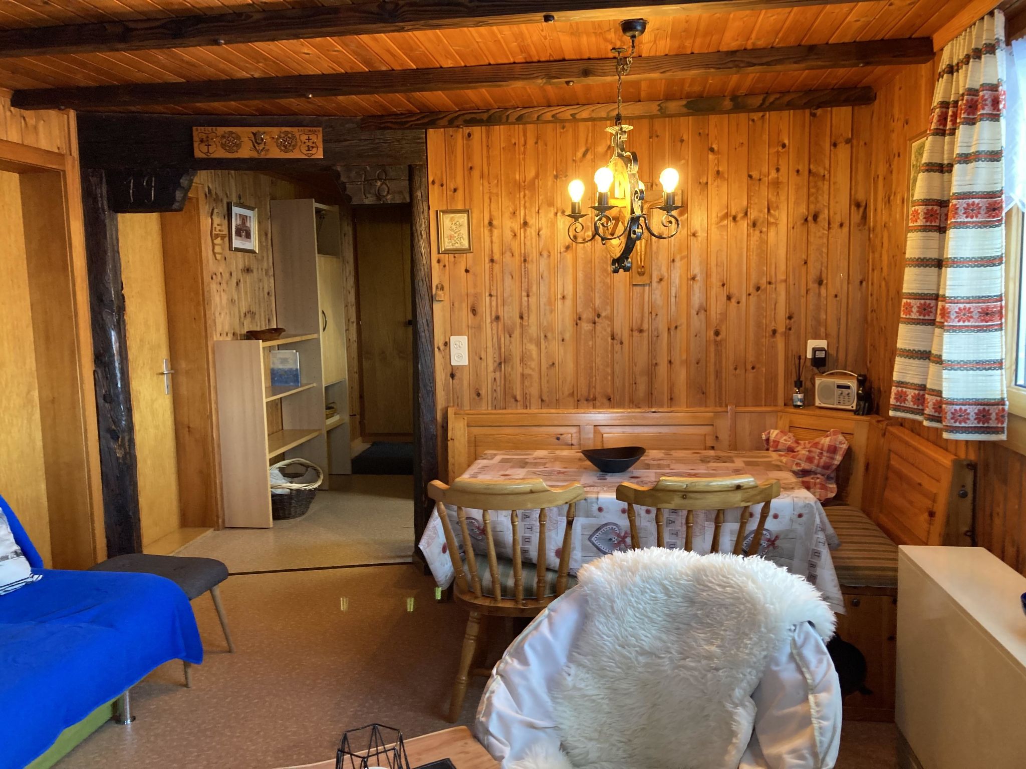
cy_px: 384
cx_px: 513
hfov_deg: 63.4
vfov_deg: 49.7
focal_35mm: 28
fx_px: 830
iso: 200
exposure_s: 1/50
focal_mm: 3.99
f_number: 1.8
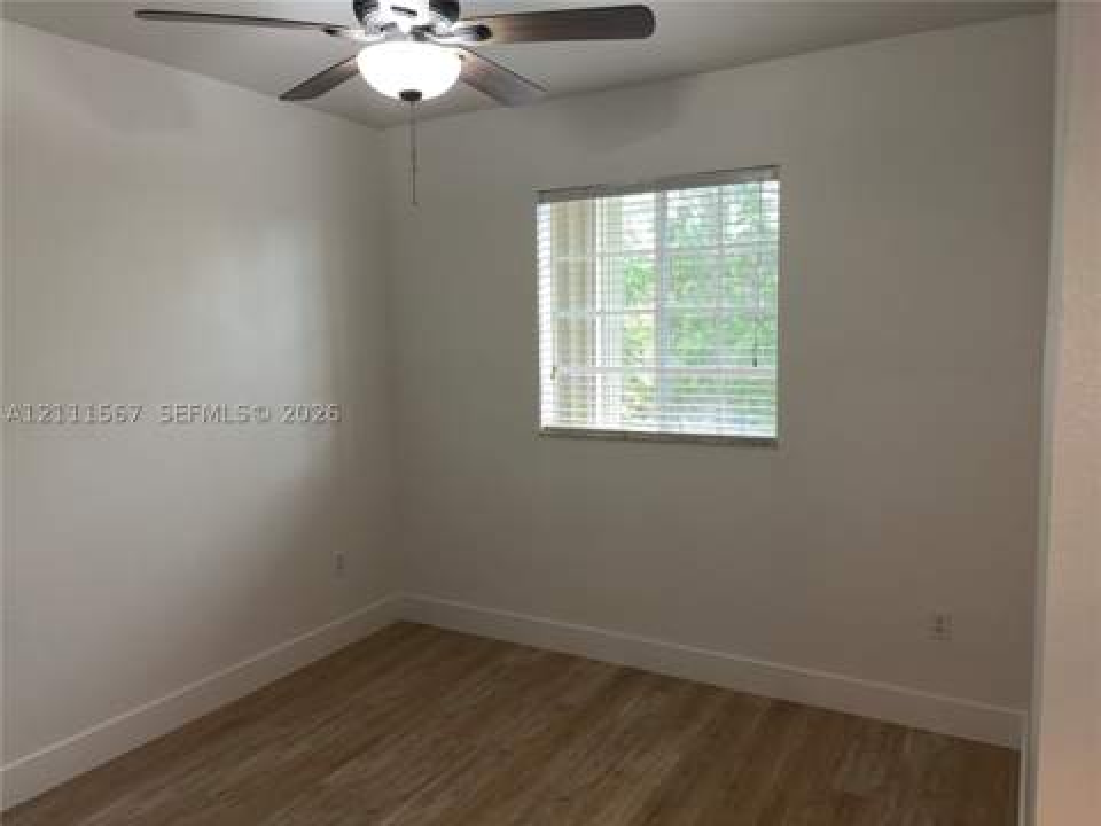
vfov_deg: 53.1
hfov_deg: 67.3
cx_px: 550
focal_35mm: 26
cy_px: 413
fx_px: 827
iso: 40
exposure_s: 1/22
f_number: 1.6
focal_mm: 5.96
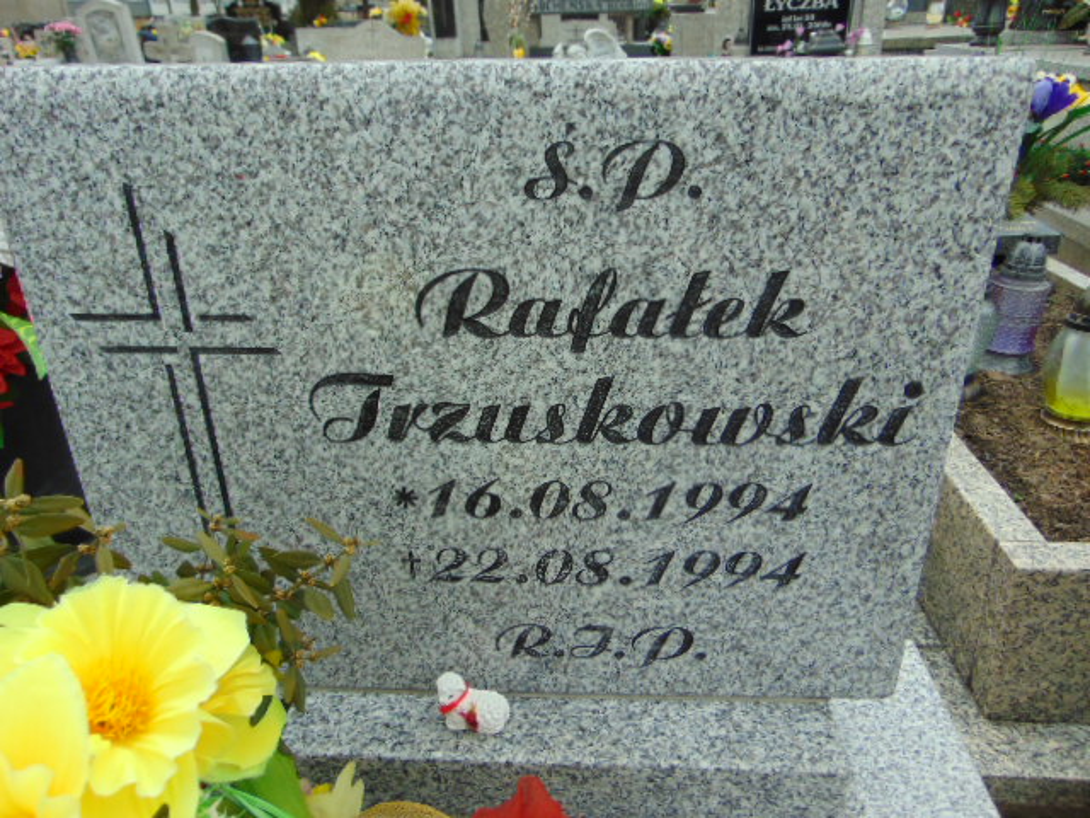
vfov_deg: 54.9
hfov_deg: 69.4
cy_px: 409
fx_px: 787
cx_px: 545
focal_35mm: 25
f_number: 3
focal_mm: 4.5
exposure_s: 1/640
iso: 80
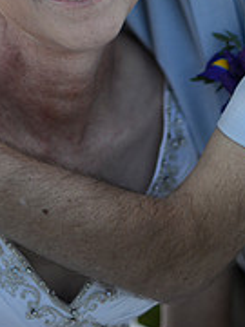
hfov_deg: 12.3
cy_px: -25
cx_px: 109
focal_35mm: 120
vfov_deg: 16.0
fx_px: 1132
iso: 400
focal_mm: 50
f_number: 1.4
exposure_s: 1/2500
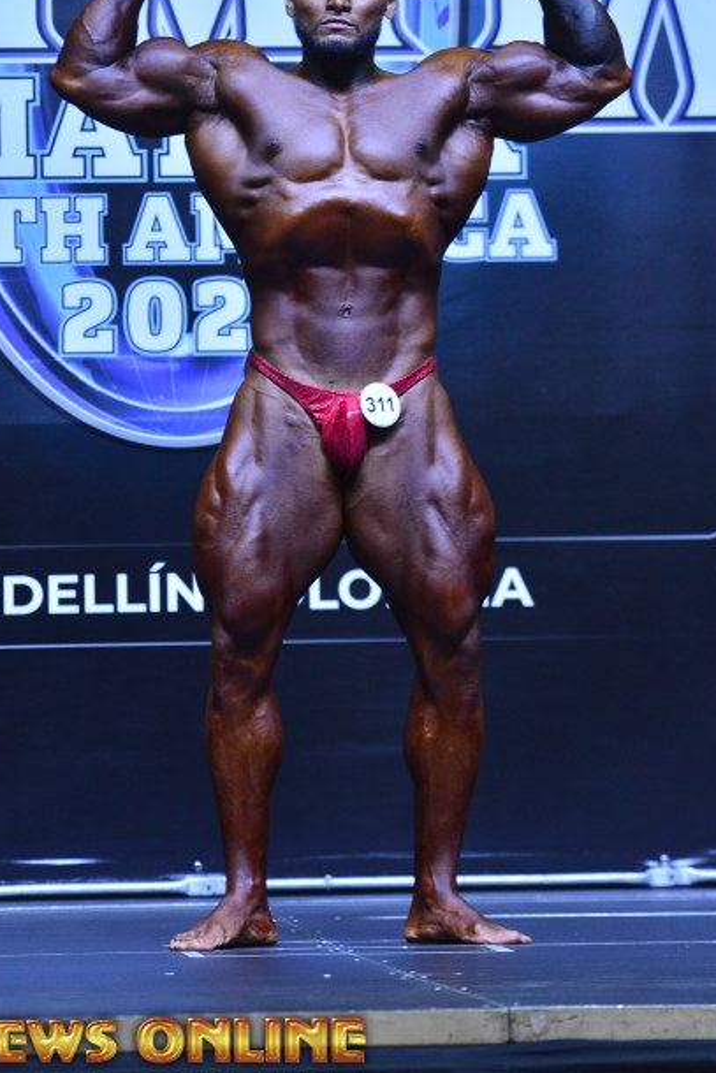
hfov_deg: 7.6
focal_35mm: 180
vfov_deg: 11.4
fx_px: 5367
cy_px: 288
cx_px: 332
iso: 2000
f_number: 5
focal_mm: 122
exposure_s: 1/160
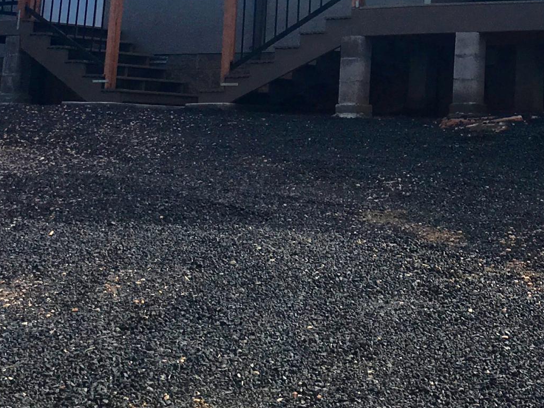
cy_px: -99
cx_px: 545
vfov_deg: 16.5
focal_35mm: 85
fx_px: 1336
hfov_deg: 22.2
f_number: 2.2
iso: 25
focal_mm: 4.15
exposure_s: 1/986
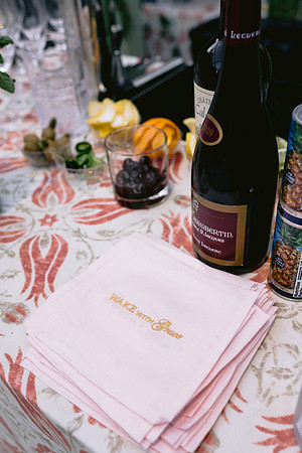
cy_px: 226
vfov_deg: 54.4
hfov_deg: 37.9
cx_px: 151
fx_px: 440
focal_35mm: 35
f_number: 4
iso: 500
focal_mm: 35
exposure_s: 1/250
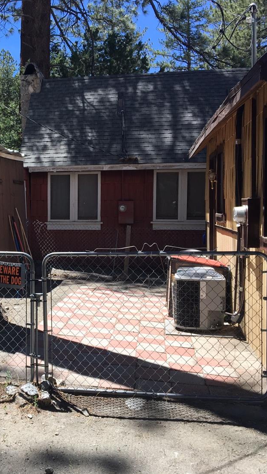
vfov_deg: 47.4
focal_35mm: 43
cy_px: 238
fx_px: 541
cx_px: 31
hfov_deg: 26.8
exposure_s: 1/754
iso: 25
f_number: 2.2
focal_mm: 4.15
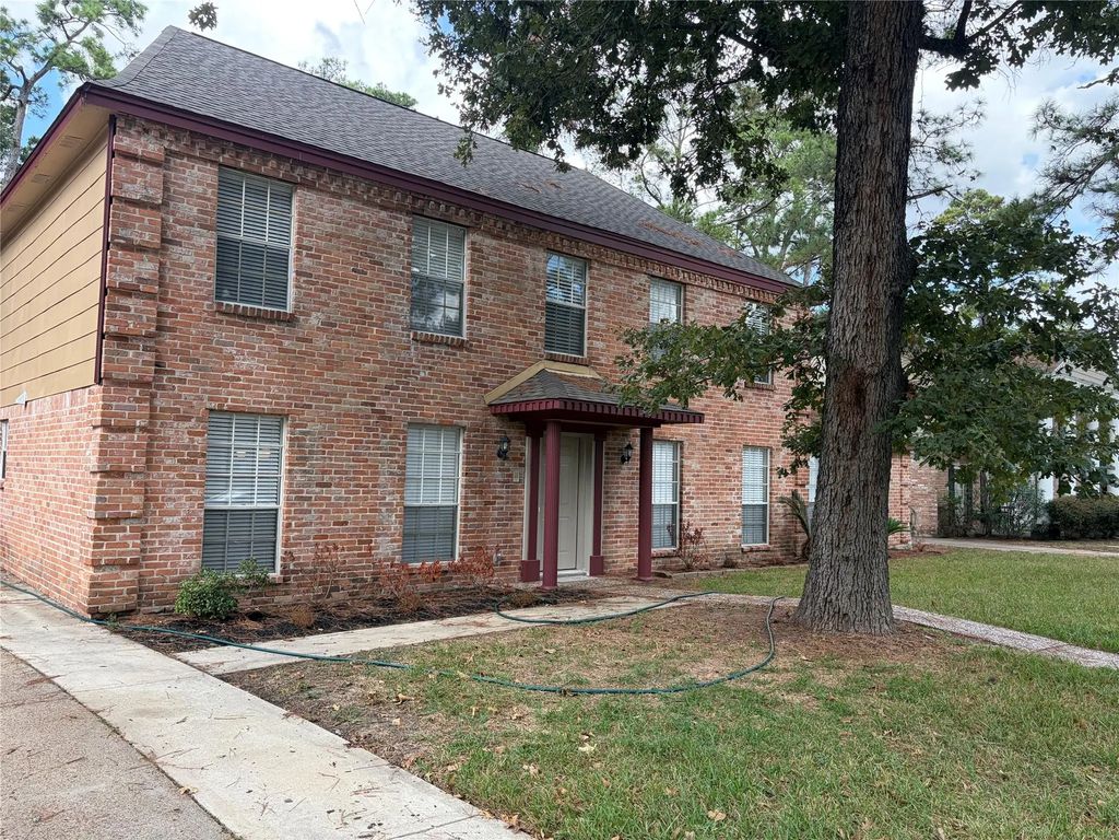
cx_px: 560
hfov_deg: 67.3
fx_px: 840
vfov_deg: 53.1
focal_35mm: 26
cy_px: 420
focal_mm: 5.96
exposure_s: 1/527
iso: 64
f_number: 1.6
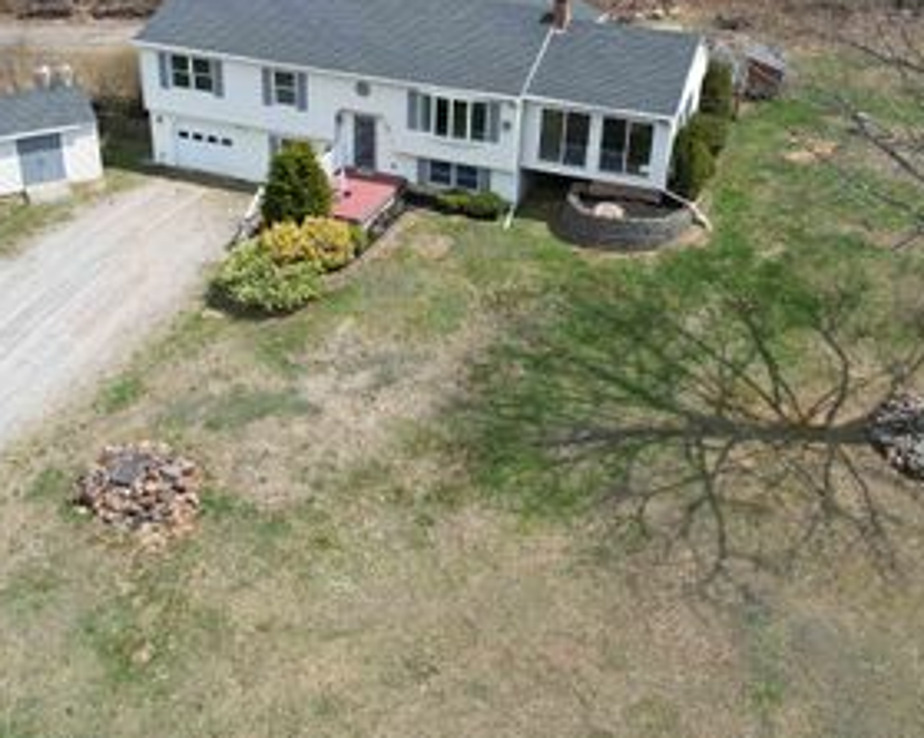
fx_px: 1011
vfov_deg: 39.5
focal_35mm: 37
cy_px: 227
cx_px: 447
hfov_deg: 49.1
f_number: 2.8
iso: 100
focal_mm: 8.38
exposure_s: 1/1250
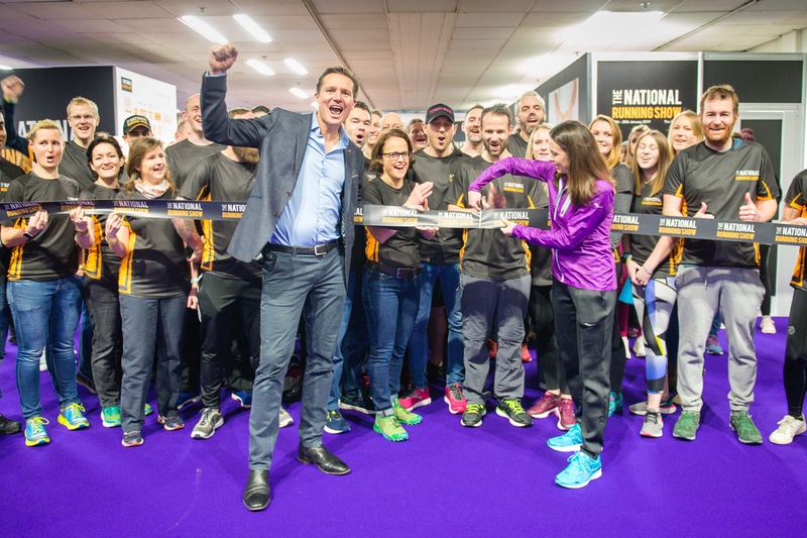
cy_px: 269
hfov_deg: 69.4
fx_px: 583
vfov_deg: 49.5
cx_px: 404
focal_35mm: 26
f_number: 2.8
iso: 2500
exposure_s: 1/50
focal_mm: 26
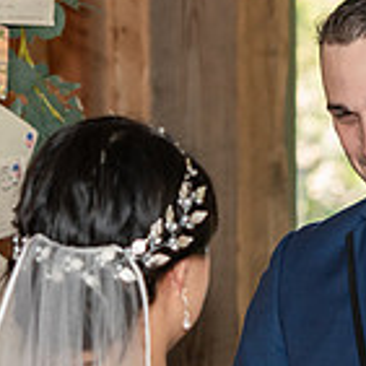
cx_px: 273
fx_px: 2967
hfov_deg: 7.1
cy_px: 401
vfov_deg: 7.0
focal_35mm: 248
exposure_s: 1/500
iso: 1250
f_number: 4
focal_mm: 70
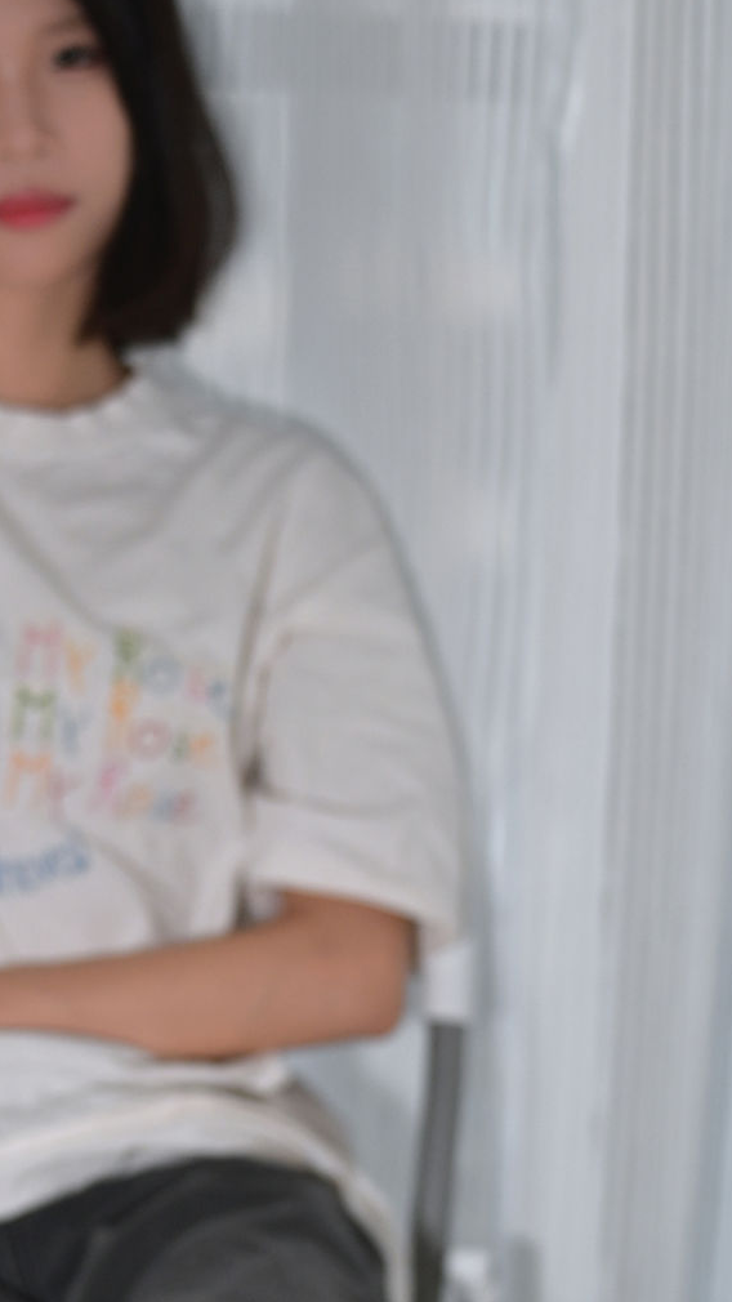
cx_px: 293
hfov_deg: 9.6
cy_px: 931
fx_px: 4349
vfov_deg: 17.0
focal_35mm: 126
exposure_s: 1/100
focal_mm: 45
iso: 560
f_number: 2.2
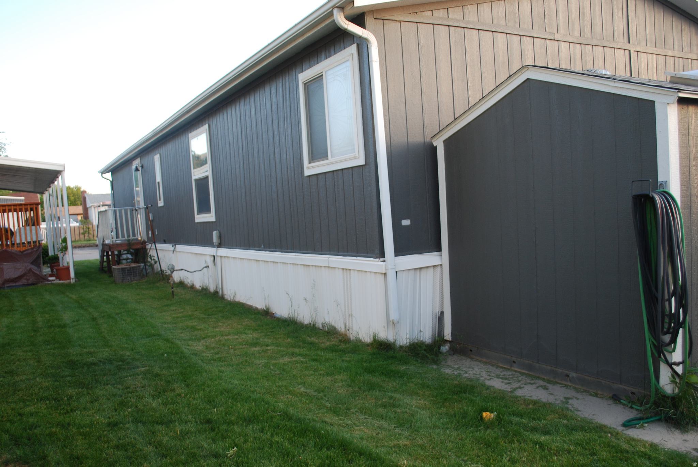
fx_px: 641
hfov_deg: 57.2
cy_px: 234
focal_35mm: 33
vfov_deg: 40.1
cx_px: 349
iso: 200
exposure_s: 1/50
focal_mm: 22
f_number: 4
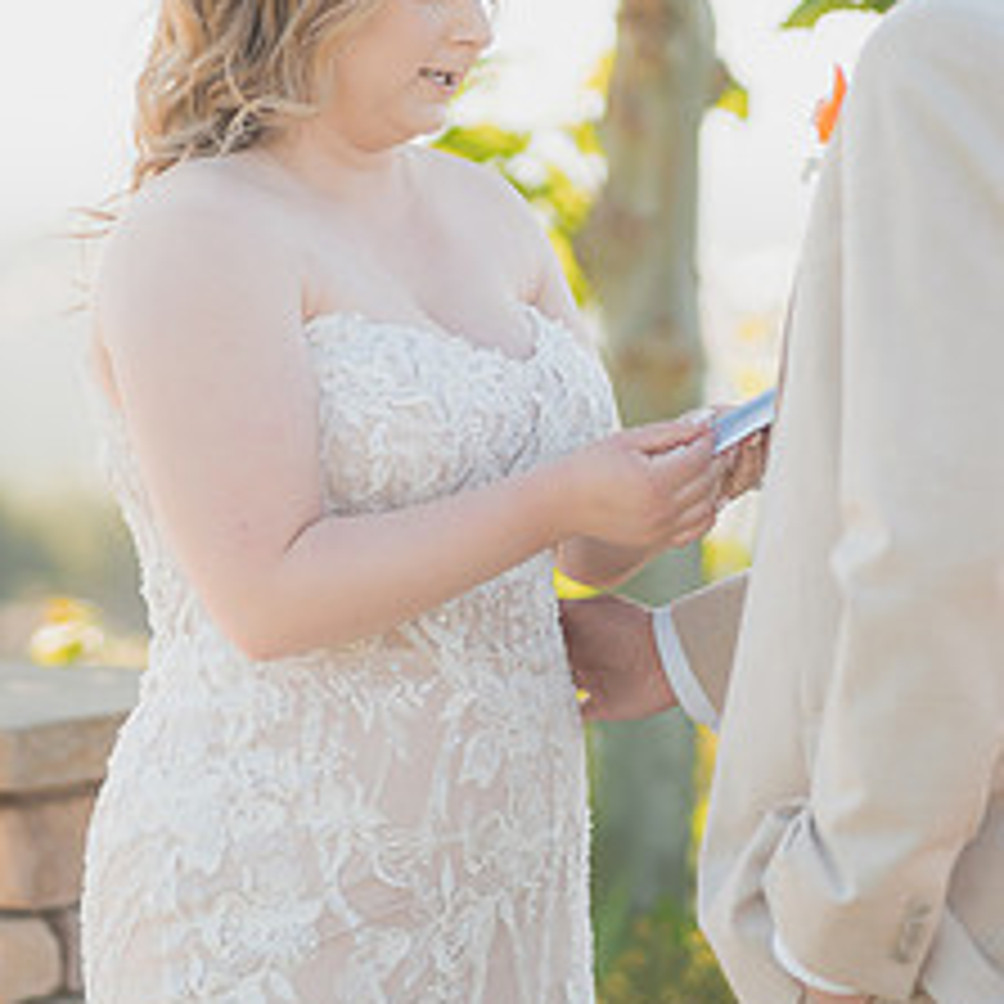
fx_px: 6169
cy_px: 281
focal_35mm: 188
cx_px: 473
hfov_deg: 9.3
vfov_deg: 9.3
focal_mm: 85
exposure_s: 1/2000
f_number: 1.8
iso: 125
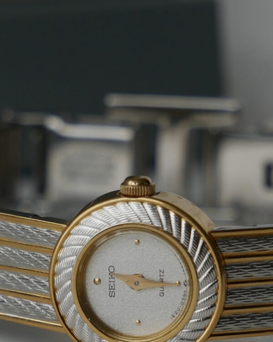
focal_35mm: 259
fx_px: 2617
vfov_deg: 7.4
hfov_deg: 6.0
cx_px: 128
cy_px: 357
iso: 200
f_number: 5.4
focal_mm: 39
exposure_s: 1/400
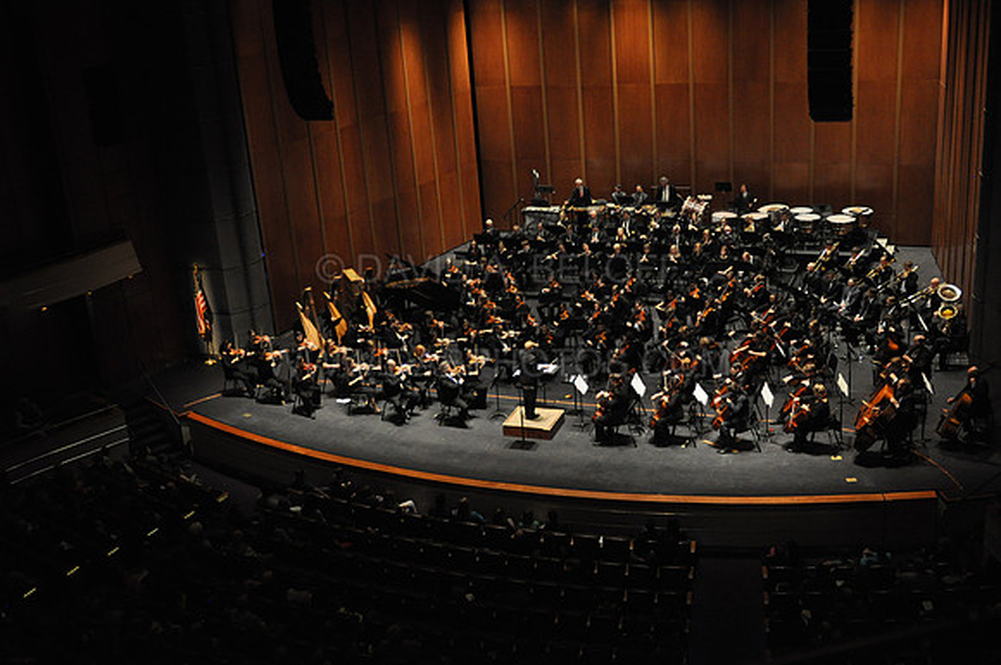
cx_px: 500
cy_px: 332
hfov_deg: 46.5
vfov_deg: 31.8
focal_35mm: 42
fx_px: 1166
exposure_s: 1/250
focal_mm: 28
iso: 1600
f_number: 2.8
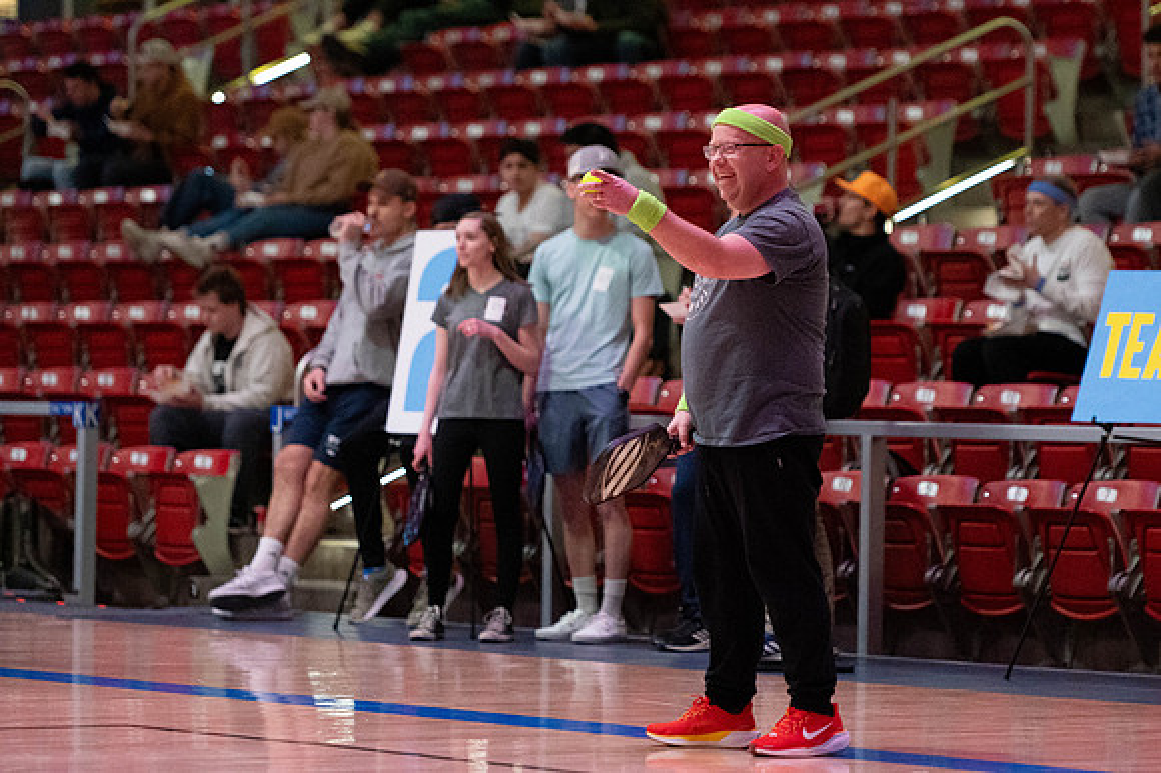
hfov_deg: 12.6
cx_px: 678
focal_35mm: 164
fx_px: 5272
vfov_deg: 8.4
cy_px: 341
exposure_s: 1/1000
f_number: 2.8
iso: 10000
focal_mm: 140
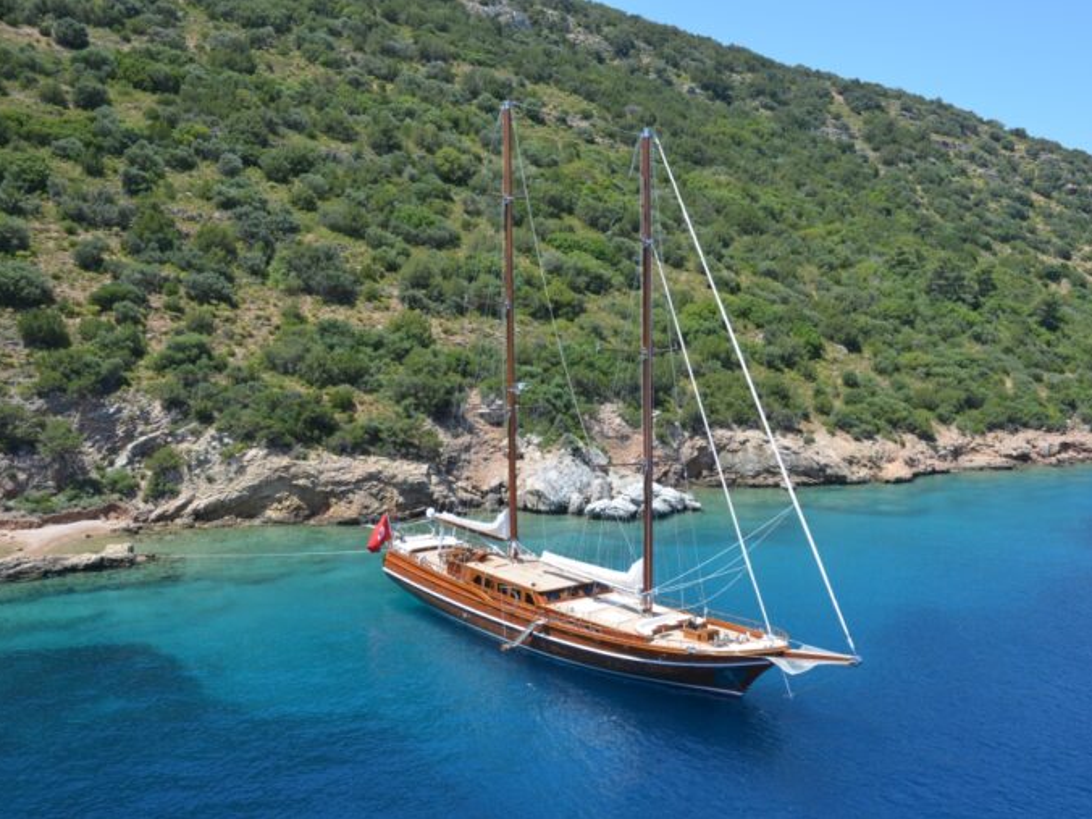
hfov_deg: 51.2
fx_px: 1136
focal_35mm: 36
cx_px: 611
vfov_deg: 39.7
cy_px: 410
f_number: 8
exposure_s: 1/250
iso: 140
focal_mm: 22
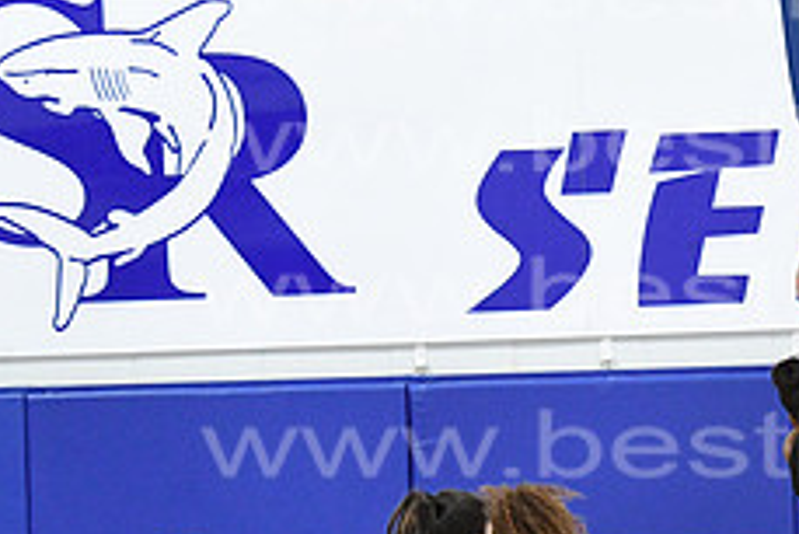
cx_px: 998
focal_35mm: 440
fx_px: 9771
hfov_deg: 4.7
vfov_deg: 3.1
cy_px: 529
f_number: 3.2
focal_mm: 116
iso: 5000
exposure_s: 1/640
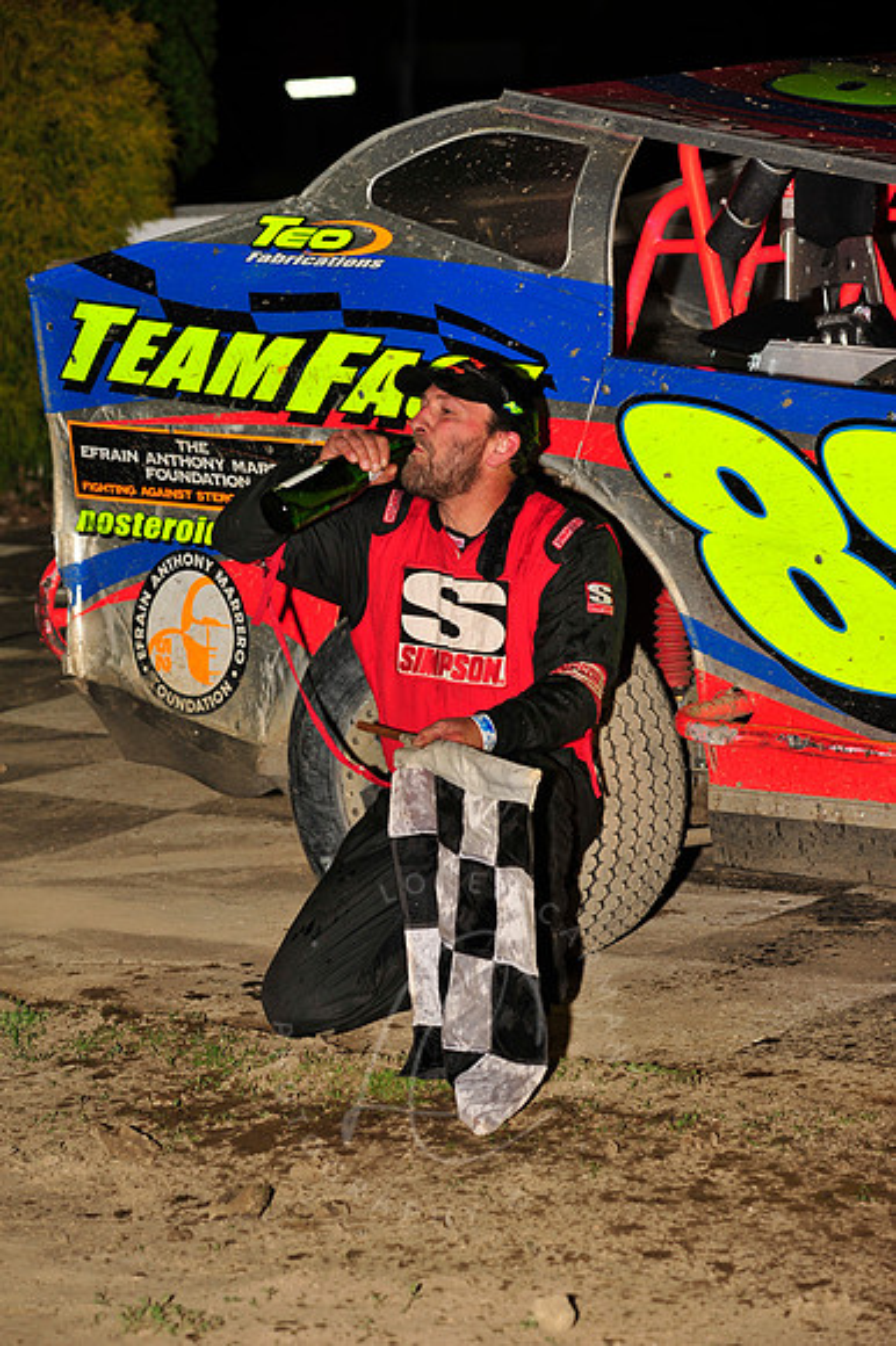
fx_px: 4485
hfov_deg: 11.4
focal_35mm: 120
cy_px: 673
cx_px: 448
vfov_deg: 17.1
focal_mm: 120
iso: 500
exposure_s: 1/250
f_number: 5.6
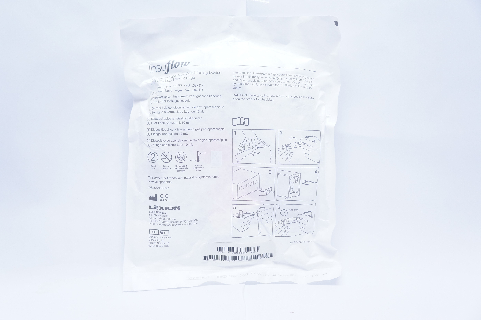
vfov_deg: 39.9
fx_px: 440
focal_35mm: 33
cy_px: 160
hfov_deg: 57.3
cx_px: 240
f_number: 4.5
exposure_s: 1/160
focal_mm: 22
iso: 1600
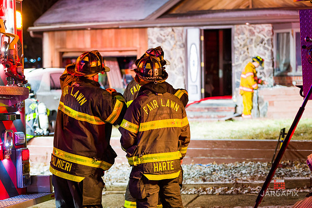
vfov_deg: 15.9
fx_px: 745
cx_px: 156
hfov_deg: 23.7
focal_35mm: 86
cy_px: 104
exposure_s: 1/125
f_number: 3.2
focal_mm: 86
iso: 3200
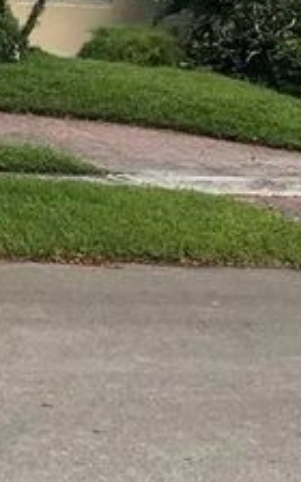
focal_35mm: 105
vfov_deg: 19.4
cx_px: -303
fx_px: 1378
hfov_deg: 11.3
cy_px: 31
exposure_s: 1/121
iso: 50
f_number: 1.6
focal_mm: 5.1
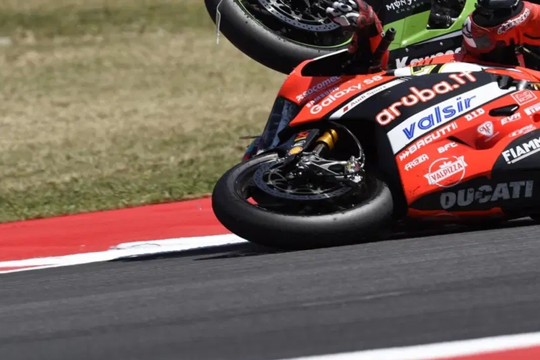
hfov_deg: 2.8
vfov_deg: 1.9
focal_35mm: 730
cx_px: 339
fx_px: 10943
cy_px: 113
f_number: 9
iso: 320
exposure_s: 1/1000
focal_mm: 500
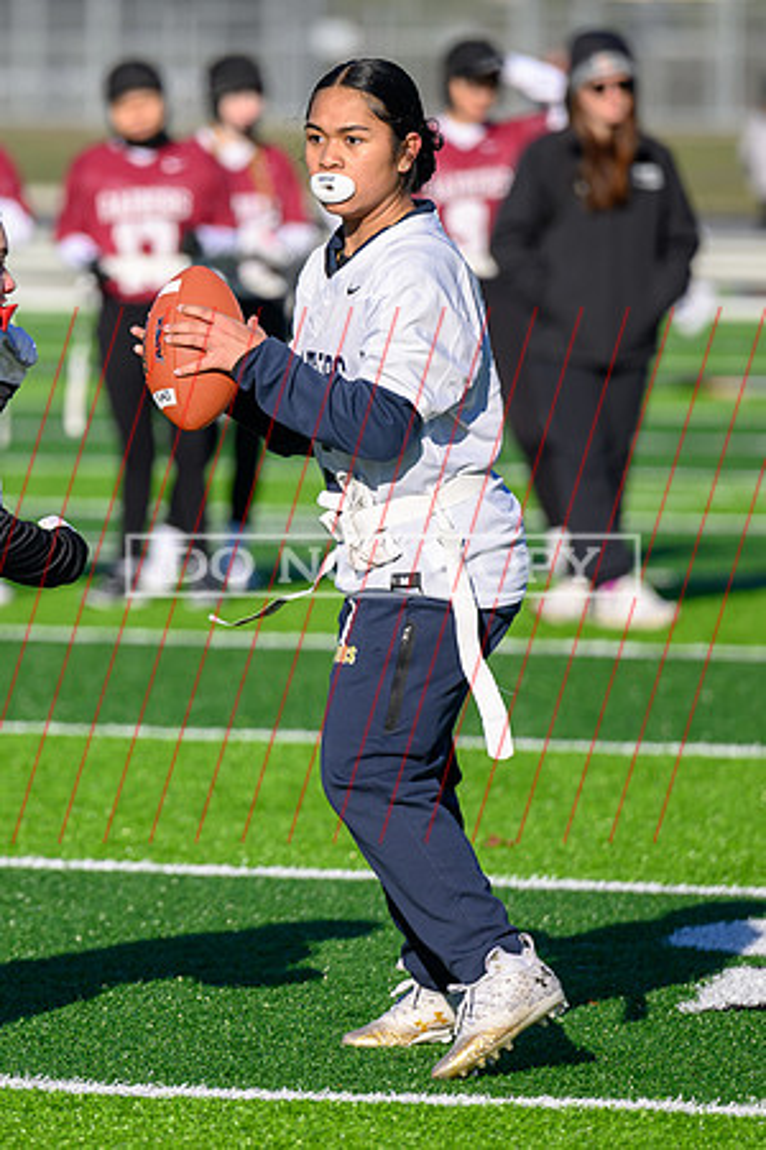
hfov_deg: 3.7
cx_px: 233
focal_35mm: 376
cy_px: 674
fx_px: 11986
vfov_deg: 5.5
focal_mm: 200
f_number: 3.2
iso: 100
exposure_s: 1/1600
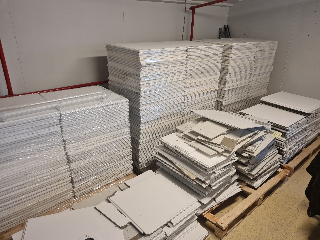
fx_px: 240
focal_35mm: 26
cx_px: 160
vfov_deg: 53.1
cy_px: 120
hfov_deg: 67.3
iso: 160
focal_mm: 5.4
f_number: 1.8
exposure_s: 1/100
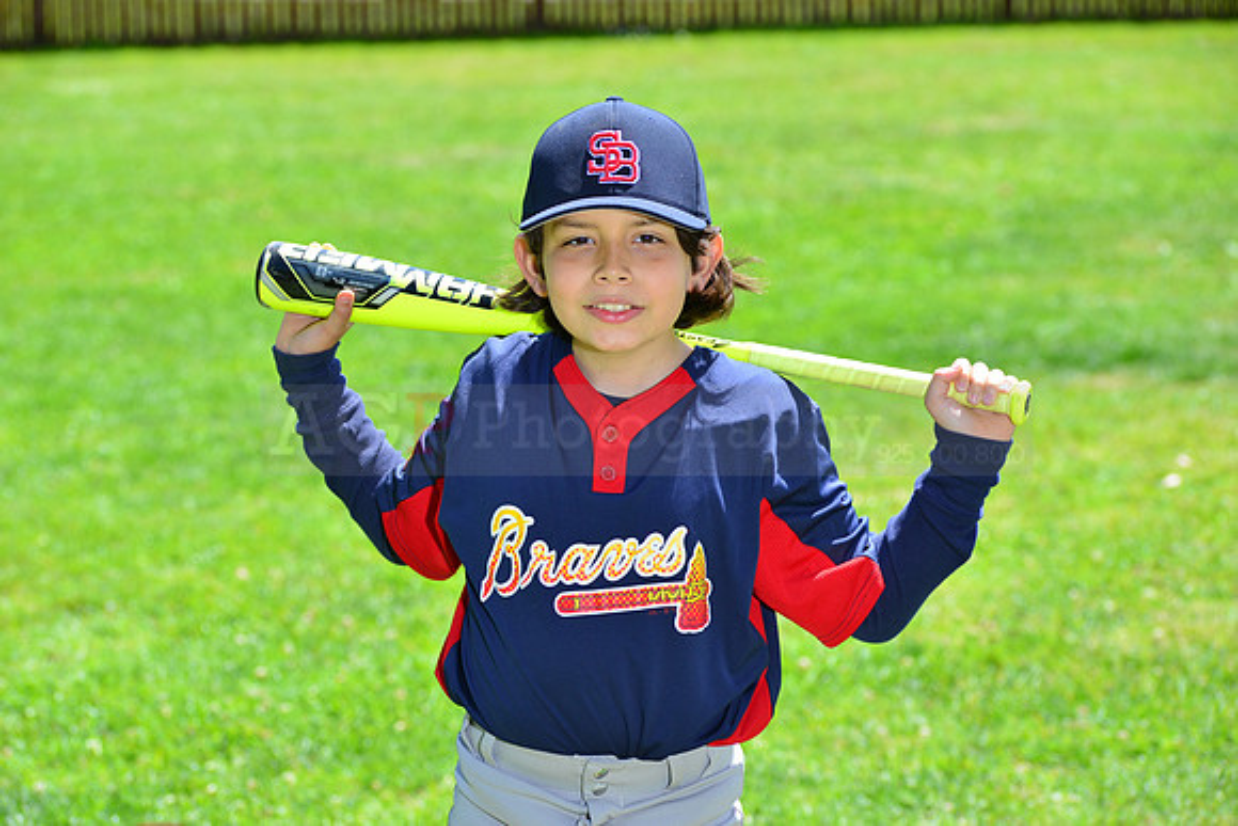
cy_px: 413
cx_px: 619
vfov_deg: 10.2
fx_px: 4643
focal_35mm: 135
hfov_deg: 15.2
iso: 200
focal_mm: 135
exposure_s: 1/200
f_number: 8
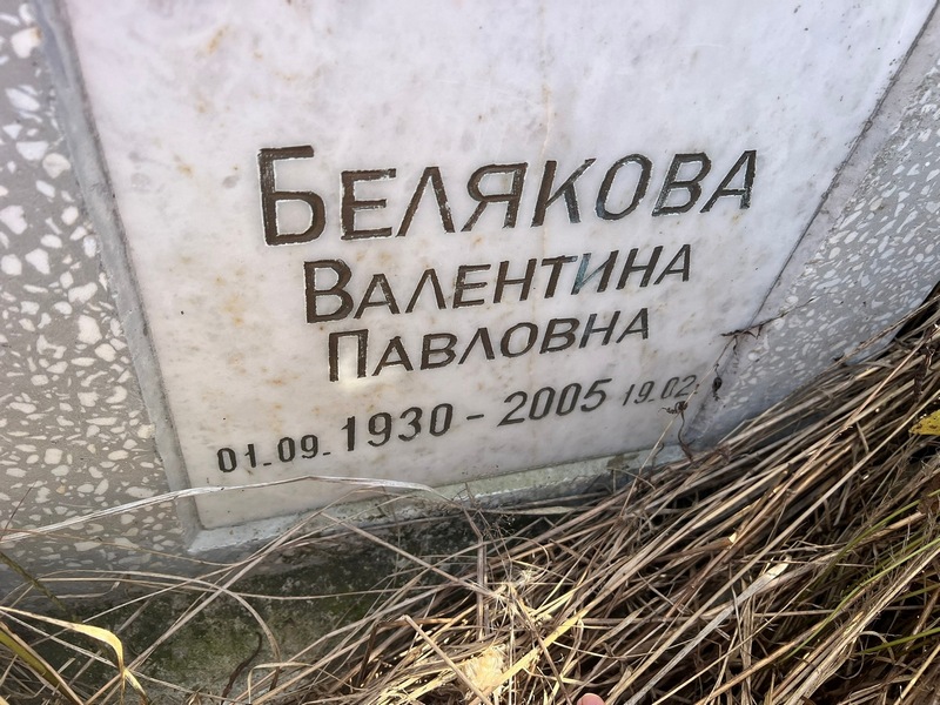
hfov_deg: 67.3
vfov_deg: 53.1
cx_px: 470
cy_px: 352
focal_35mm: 26
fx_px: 706
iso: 50
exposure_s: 1/427
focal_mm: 5.7
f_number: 1.5
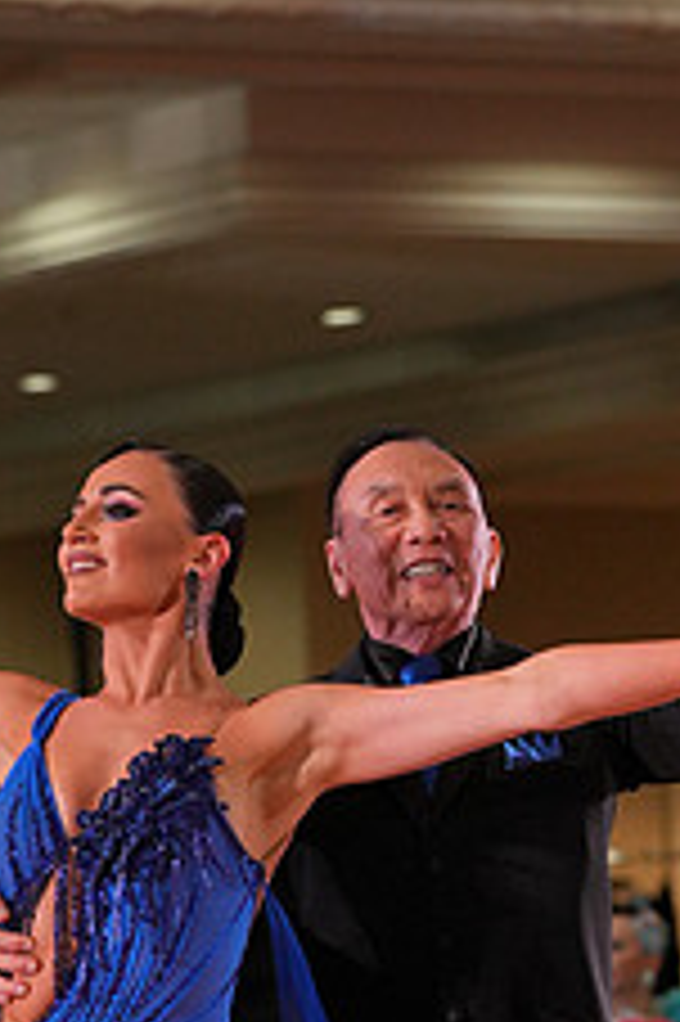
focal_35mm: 253
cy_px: 1261
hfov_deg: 5.4
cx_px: 295
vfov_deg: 8.1
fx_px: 7179
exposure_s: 1/500
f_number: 4
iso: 1600
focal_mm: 99
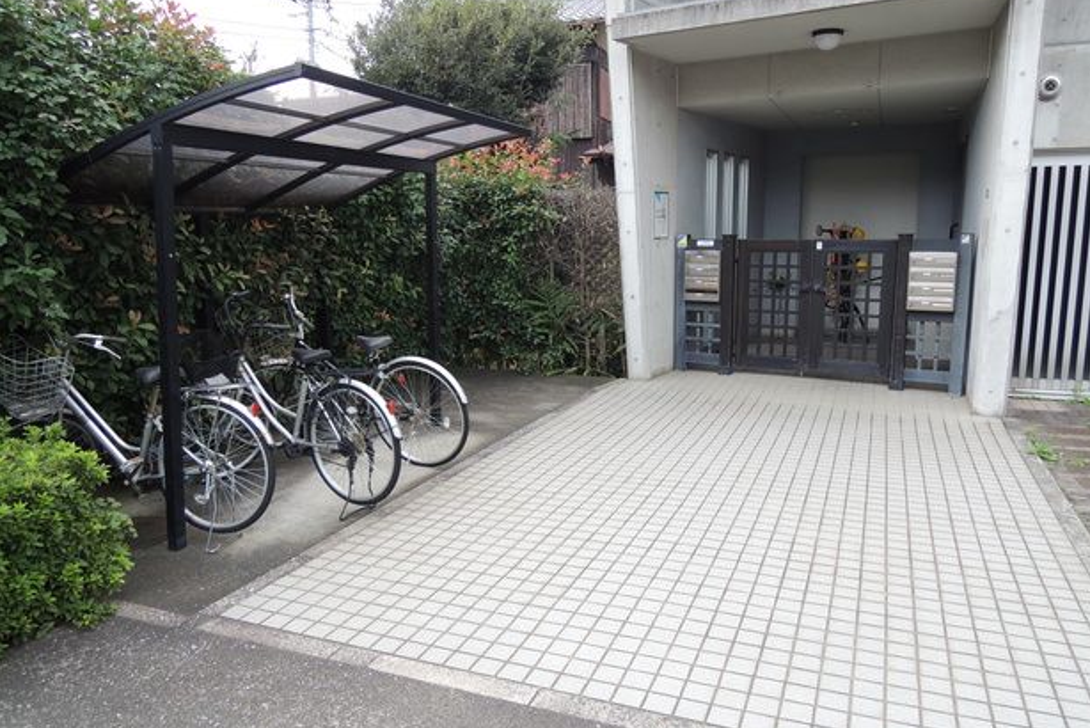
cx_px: 536
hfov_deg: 69.4
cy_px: 376
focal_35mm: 26
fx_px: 788
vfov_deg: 49.6
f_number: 2.8
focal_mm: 4.3
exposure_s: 1/60
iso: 100
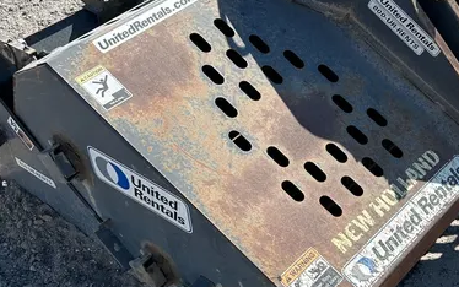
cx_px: 285
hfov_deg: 37.3
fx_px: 676
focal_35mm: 54
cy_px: 221
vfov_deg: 23.7
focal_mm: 5.7
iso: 50
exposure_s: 1/2841
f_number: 1.5
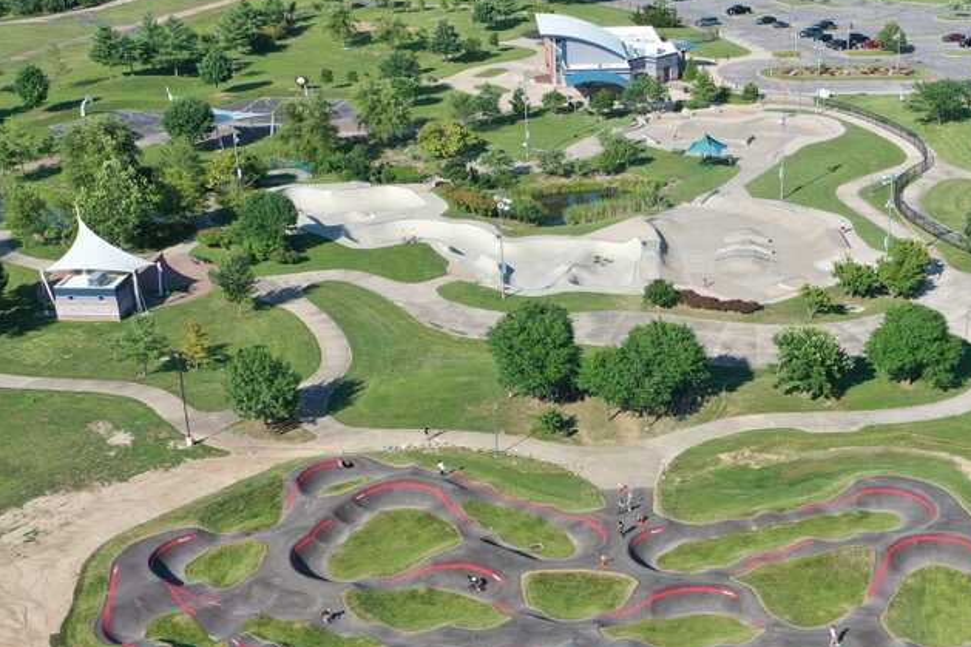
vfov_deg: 23.6
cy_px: 462
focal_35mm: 57
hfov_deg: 34.8
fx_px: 1537
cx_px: 641
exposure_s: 1/320
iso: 100
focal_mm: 10.26
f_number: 5.6
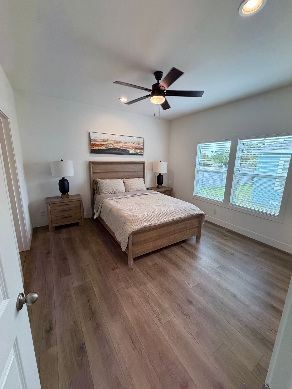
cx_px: 146
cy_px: 194
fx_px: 157
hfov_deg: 85.7
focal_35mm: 14
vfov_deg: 102.1
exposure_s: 1/120
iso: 125
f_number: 2.2
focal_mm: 2.22
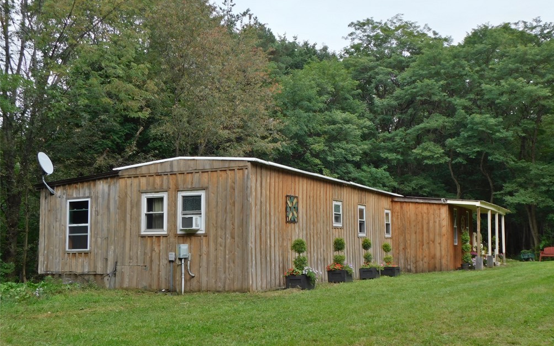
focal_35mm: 39
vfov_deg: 32.8
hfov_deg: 50.4
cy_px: 174
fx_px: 589
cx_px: 283
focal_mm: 6.3
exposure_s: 1/320
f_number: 3.5
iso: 125
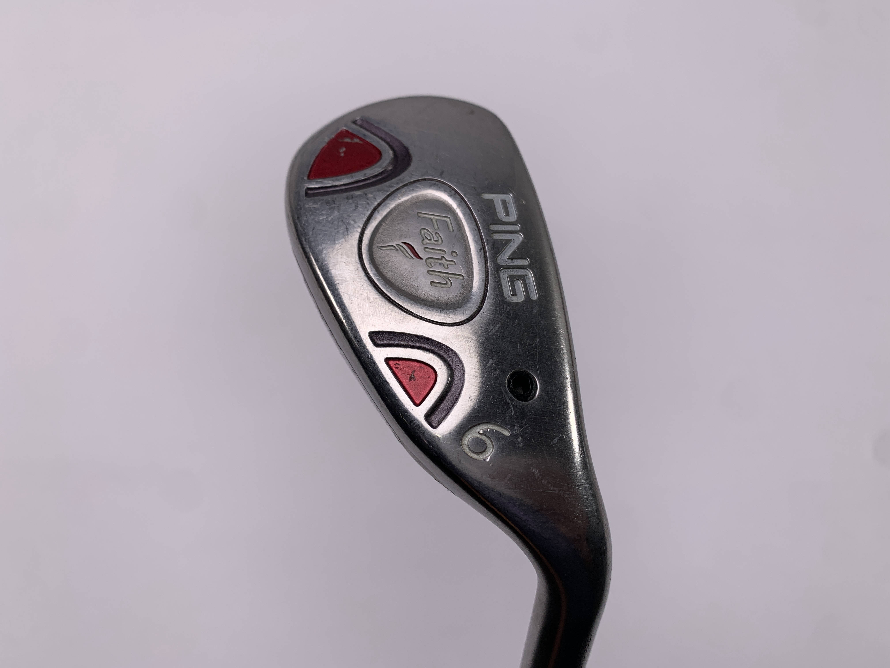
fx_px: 668
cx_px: 445
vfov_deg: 53.1
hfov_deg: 67.3
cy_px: 334
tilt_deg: -58.3
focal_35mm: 26
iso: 25
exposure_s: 1/446
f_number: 1.8
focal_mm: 4.25
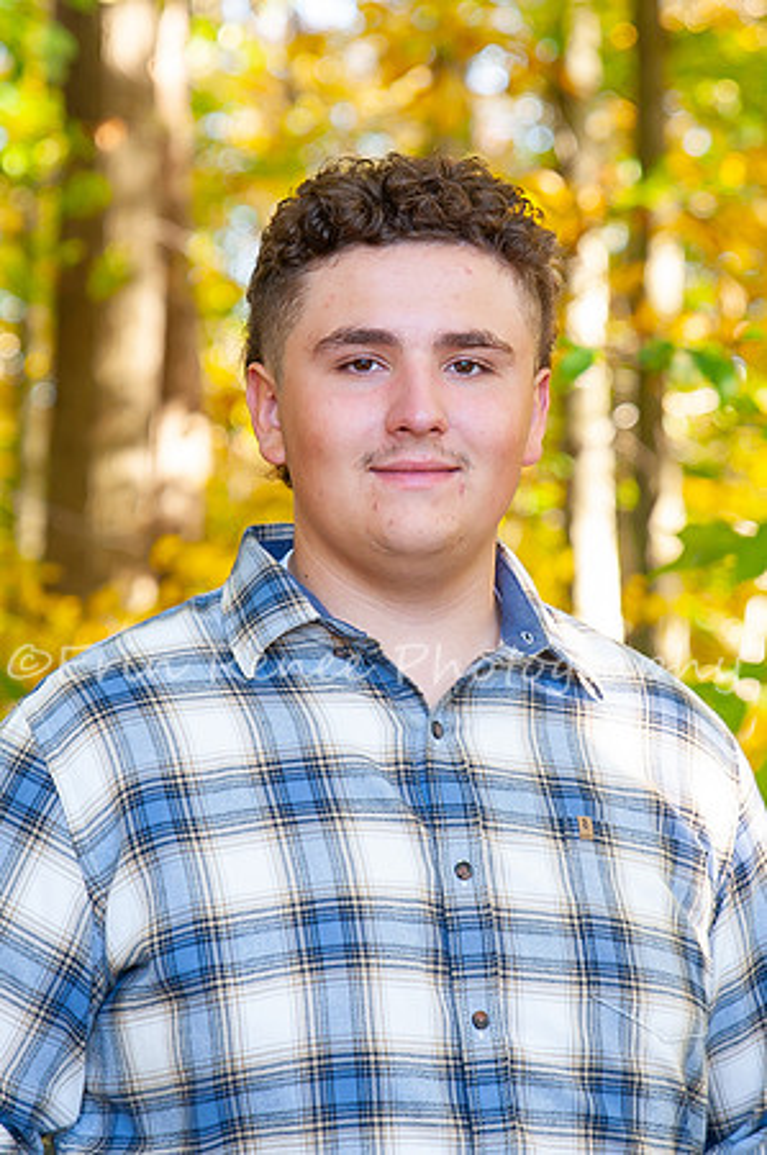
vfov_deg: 14.7
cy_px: 478
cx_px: 339
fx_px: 4459
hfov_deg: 9.8
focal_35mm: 139
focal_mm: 70
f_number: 4
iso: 500
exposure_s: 1/160
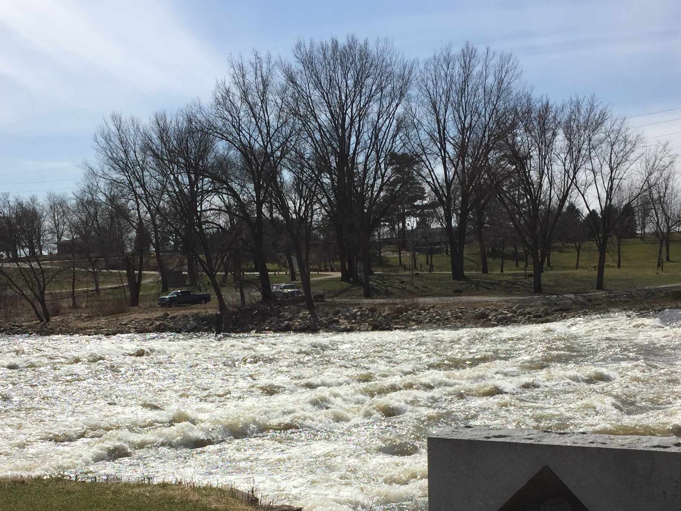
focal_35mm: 50
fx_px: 984
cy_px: 429
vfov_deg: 28.3
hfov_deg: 38.2
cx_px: 351
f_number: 2.2
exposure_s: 1/4405
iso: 32
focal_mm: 4.15
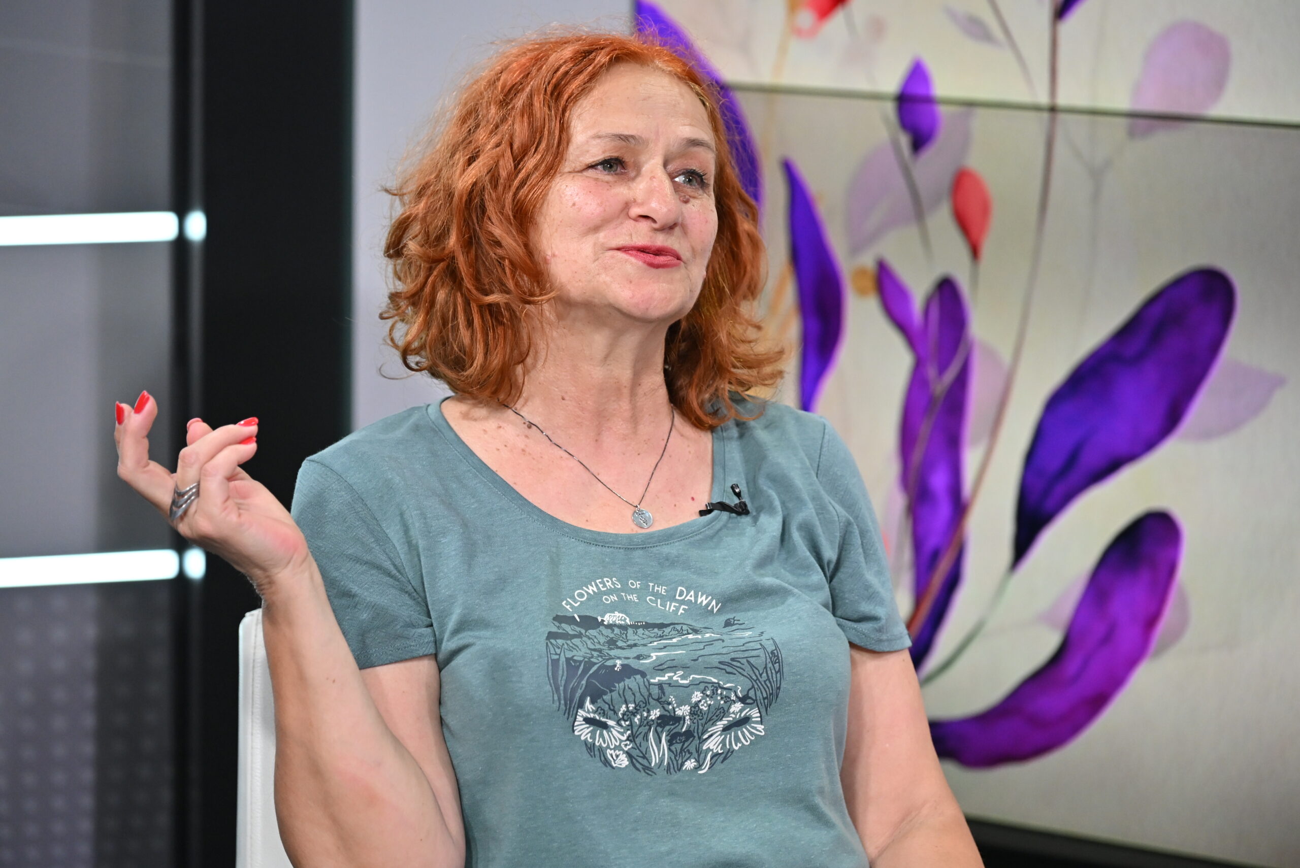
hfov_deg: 17.1
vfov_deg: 11.4
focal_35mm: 120
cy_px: 434
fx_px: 4336
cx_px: 650
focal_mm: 120
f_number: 4
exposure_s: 1/640
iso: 2500
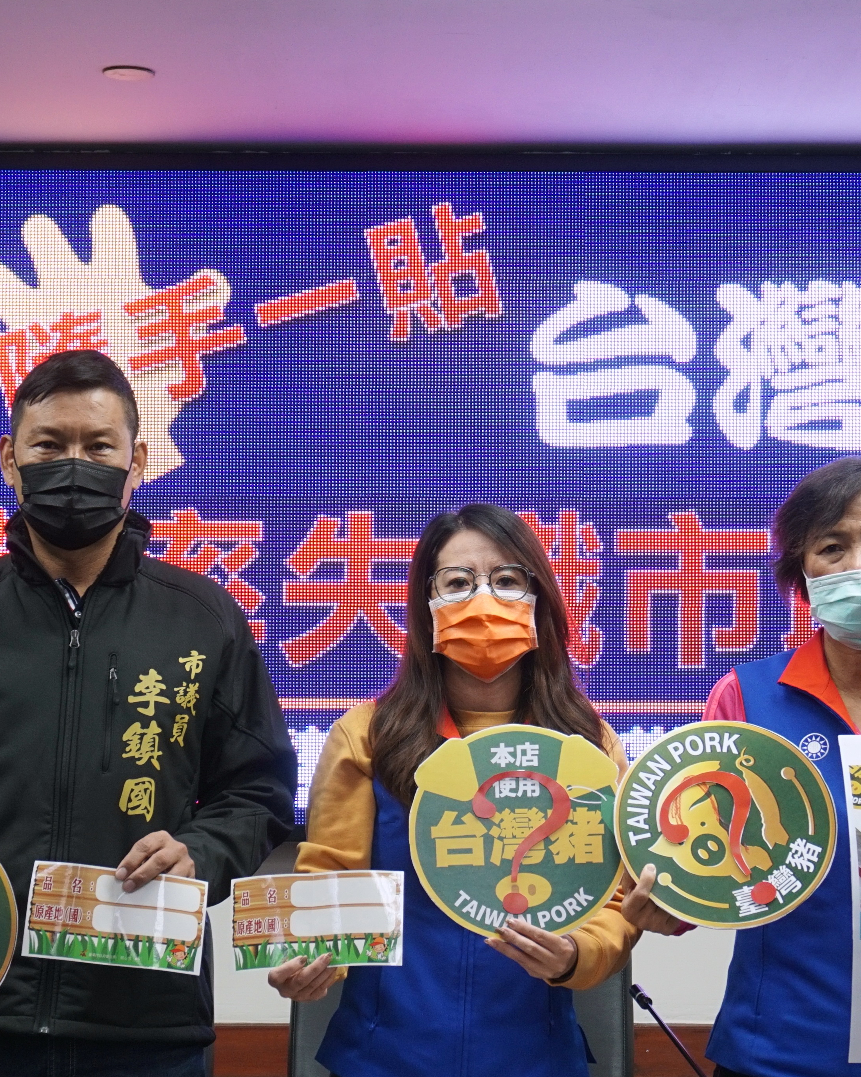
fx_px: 2803
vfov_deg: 21.7
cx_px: 415
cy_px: 678
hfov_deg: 17.5
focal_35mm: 88
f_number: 4.5
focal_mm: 29
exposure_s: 1/60
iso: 400
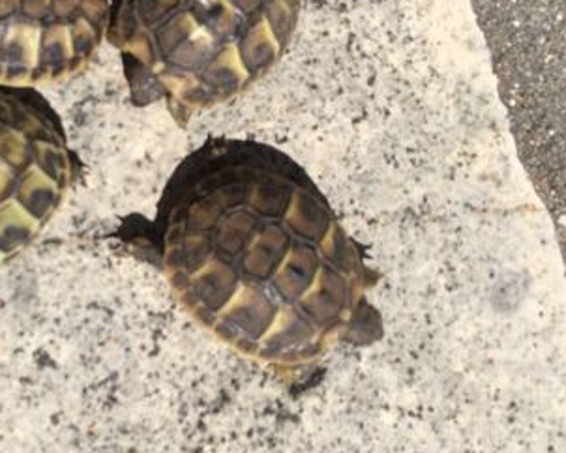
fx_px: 754
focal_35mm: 45
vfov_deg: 33.0
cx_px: 157
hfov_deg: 40.2
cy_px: 131
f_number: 2.2
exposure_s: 1/3425
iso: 32
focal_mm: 4.15
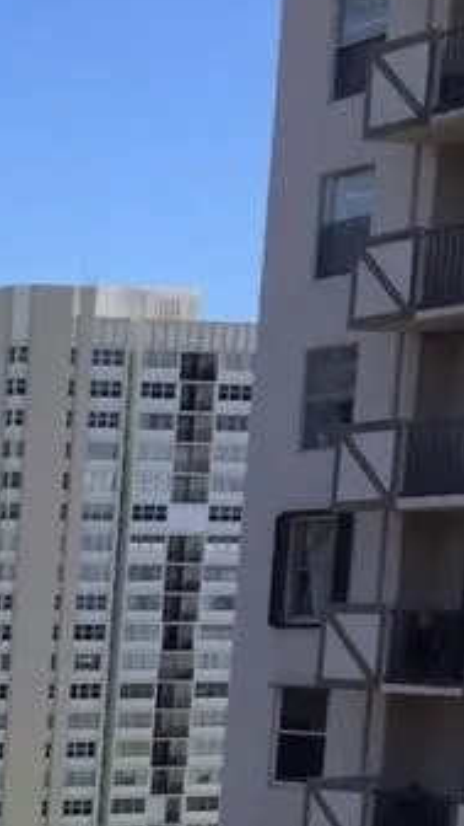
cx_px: -513
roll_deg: +1.1
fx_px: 2472
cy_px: 1239
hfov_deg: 9.8
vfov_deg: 17.1
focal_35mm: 113
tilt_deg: -12.9
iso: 32
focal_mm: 4.15
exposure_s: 1/1980
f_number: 2.2
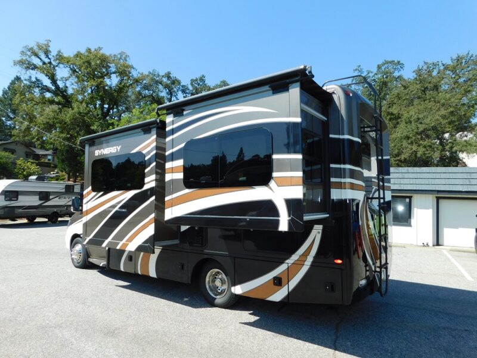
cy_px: 179
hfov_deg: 73.9
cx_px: 238
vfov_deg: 58.9
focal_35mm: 23
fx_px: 317
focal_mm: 4
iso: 125
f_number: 3
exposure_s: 1/1000
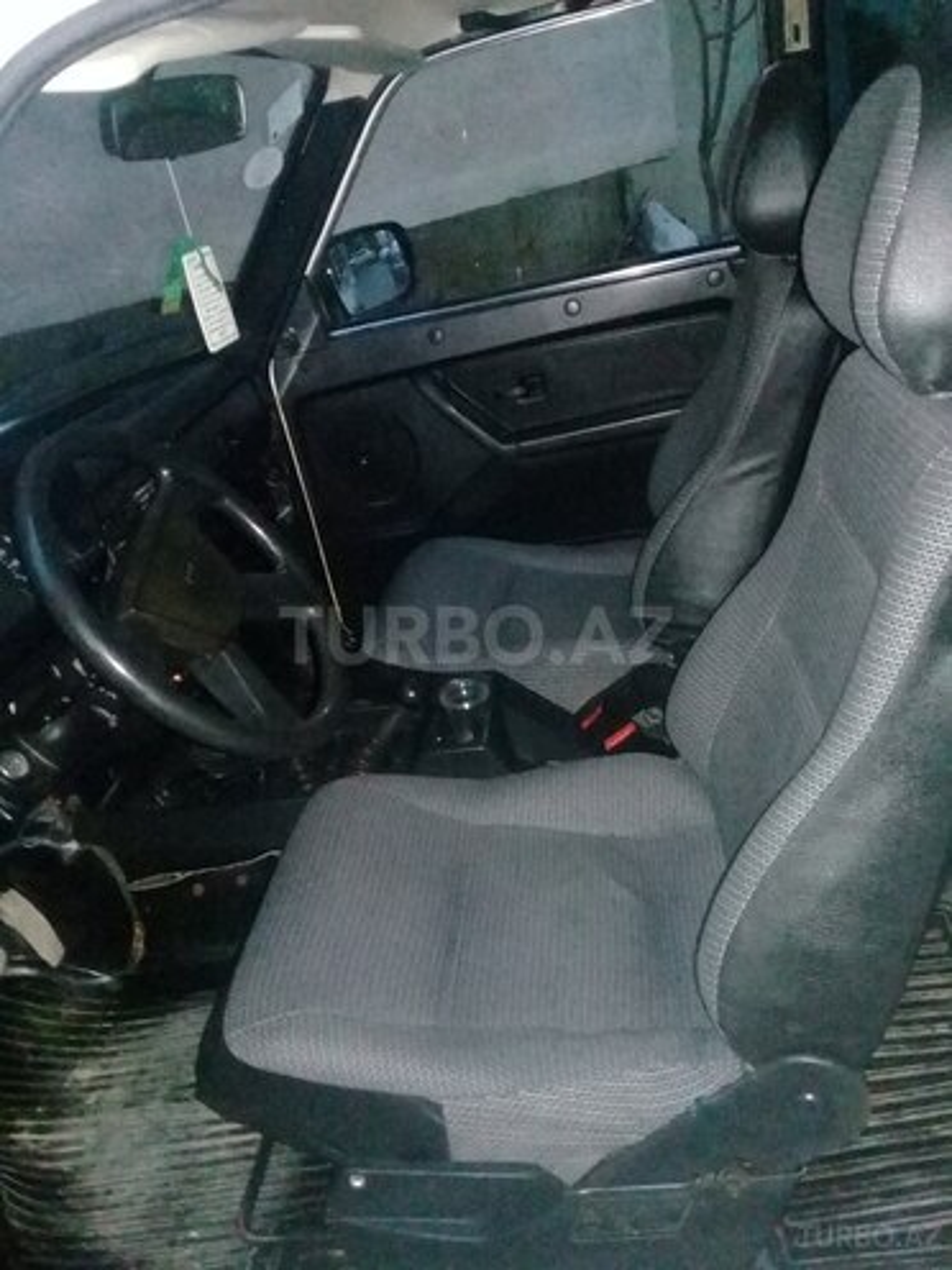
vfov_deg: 58.4
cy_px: 635
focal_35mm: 31
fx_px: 1137
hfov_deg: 45.4
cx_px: 476
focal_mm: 3.3
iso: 1250
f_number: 2.2
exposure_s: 1/15
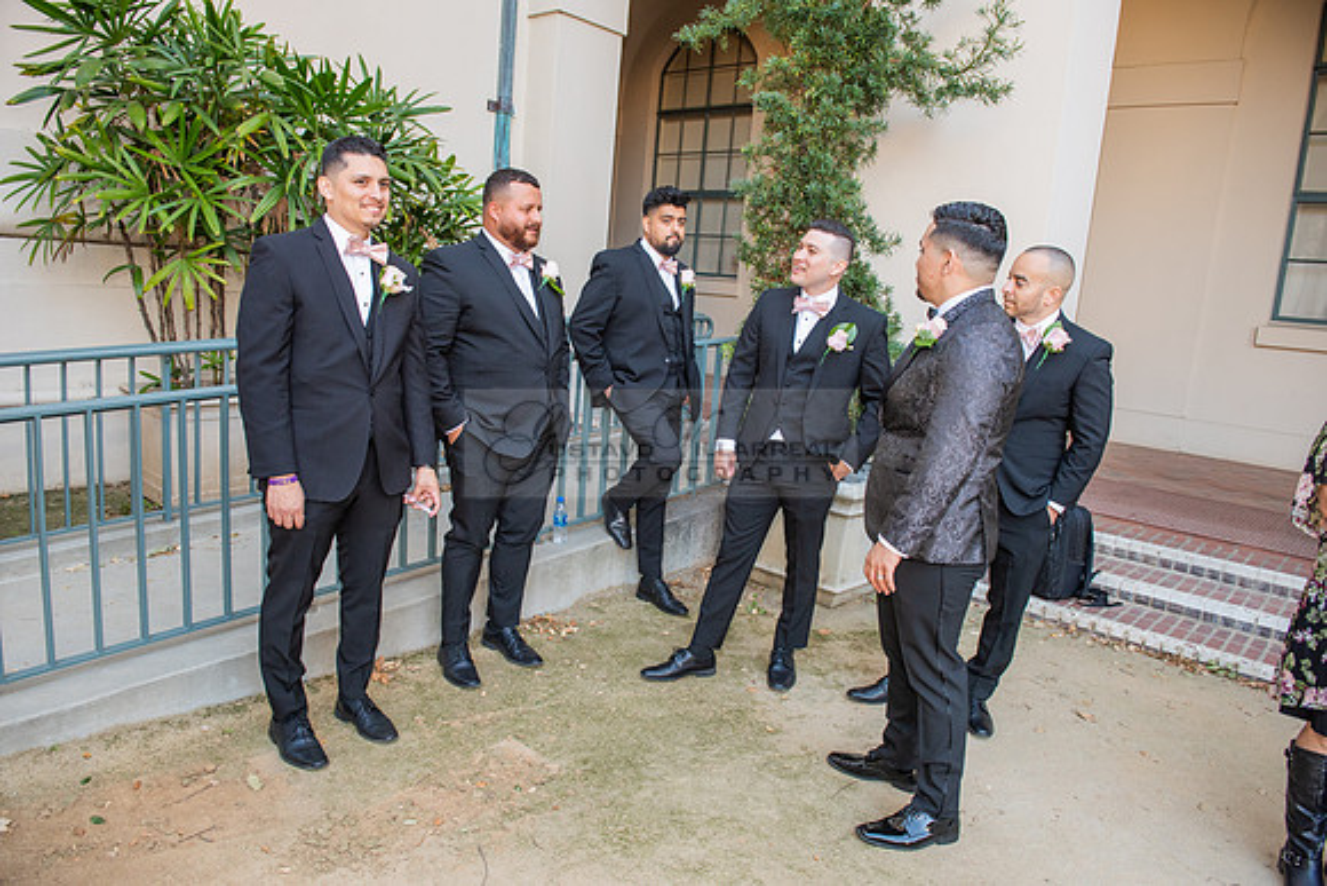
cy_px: 443
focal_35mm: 24
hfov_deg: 73.7
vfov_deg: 53.2
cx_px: 664
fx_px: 885
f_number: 4.5
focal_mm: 24
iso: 640
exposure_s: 1/200
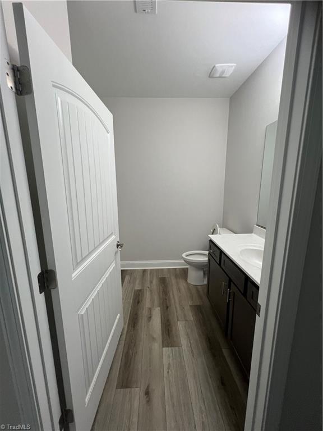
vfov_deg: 106.2
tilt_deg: -9.5
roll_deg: +0.4
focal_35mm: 13
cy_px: 216
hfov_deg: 89.9
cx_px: 162
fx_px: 162
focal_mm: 1.57
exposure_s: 1/99
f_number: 1.8
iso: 200
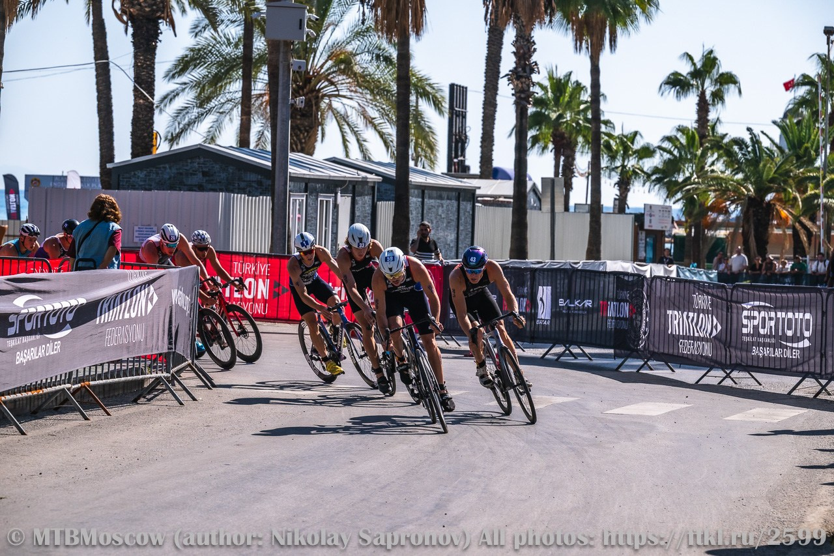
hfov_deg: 15.2
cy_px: 278
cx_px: 417
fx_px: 3127
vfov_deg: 10.2
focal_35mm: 135
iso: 320
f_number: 6.3
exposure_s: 1/3200
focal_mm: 135
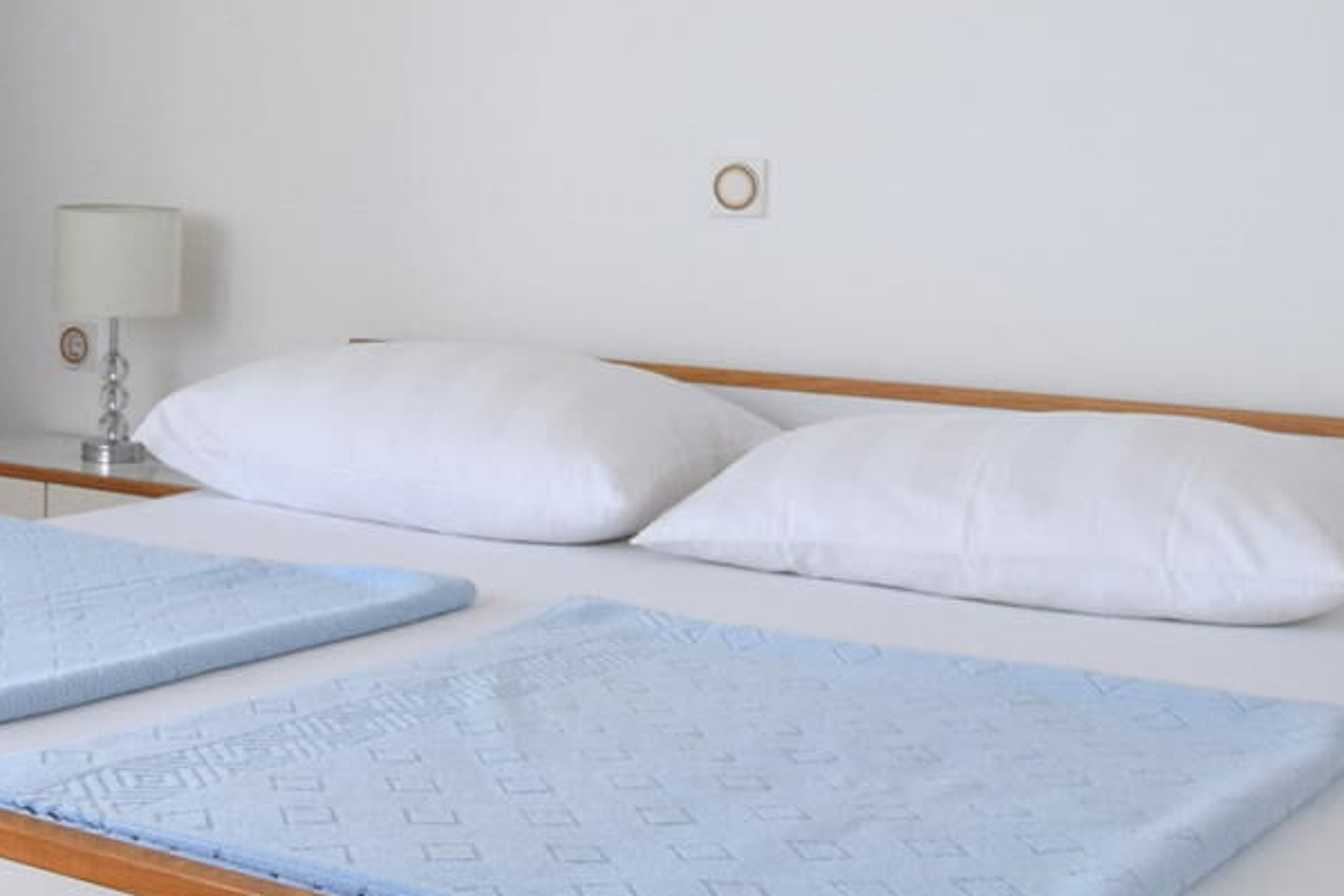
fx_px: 2240
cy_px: 195
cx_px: 9
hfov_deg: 31.0
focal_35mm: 60
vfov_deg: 22.4
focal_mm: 10
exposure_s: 1/125
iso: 400
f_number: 5.6
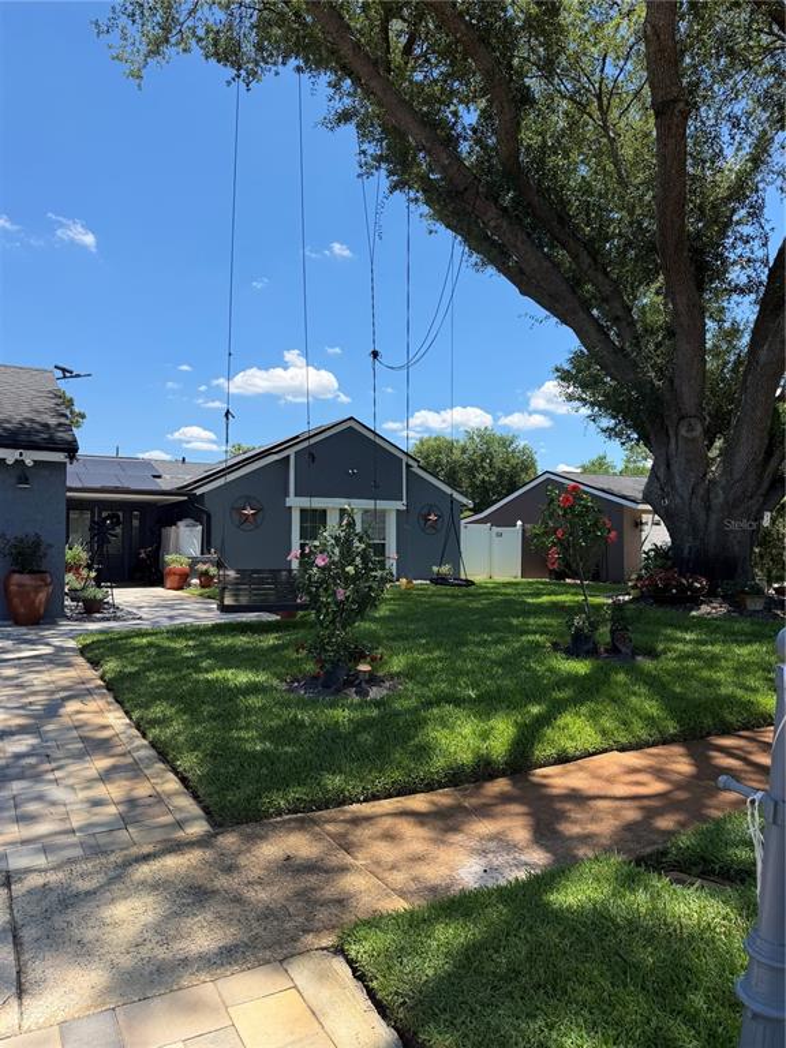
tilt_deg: +1.1
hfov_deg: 56.8
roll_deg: -0.6
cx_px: 393
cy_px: 524
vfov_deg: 71.6
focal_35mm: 24
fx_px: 727
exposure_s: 1/3021
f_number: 1.78
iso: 80
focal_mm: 6.76
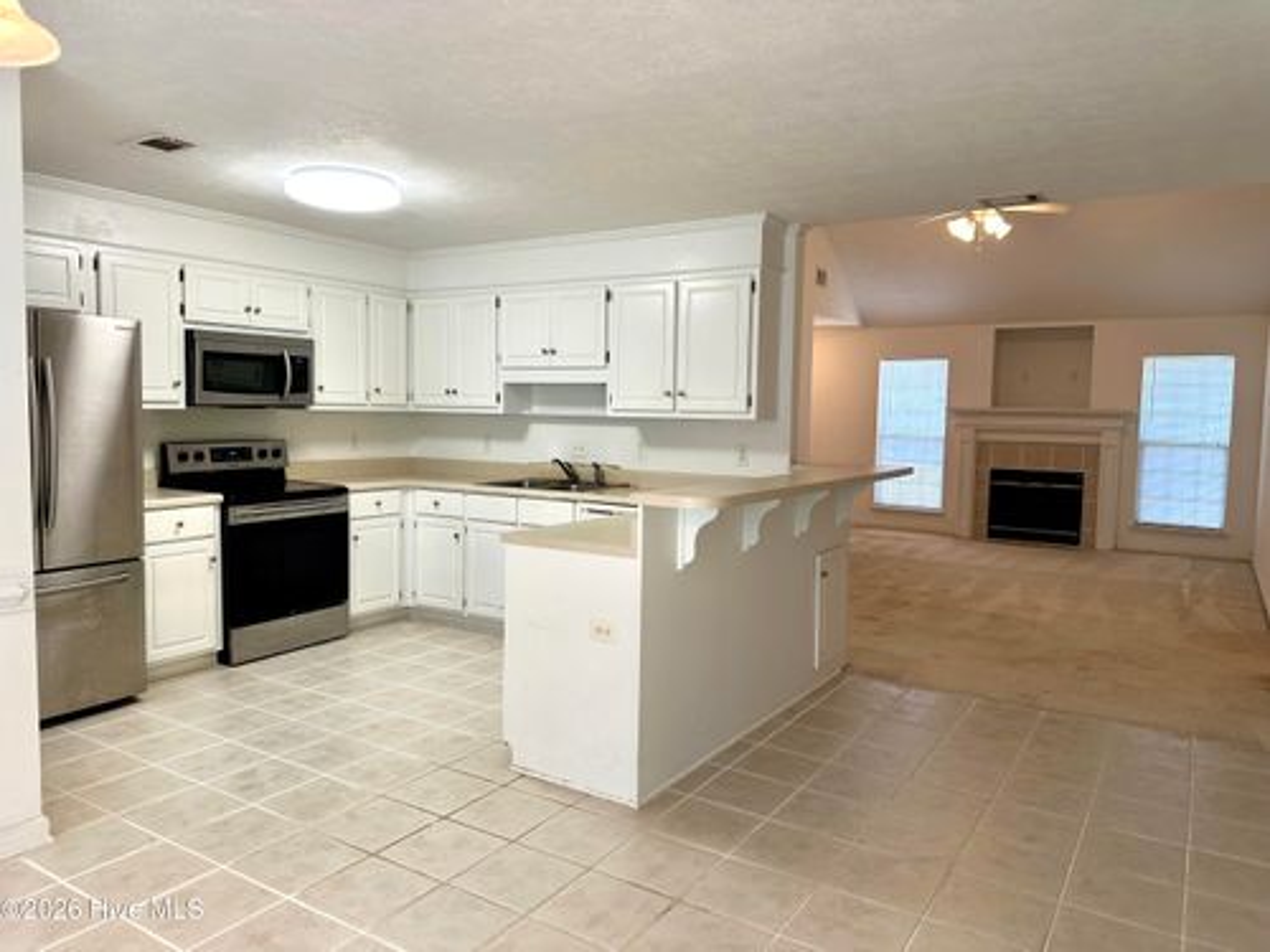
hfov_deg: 71.6
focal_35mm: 24
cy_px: 476
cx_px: 635
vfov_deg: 56.8
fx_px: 881
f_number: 1.78
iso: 160
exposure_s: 1/120
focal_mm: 6.86
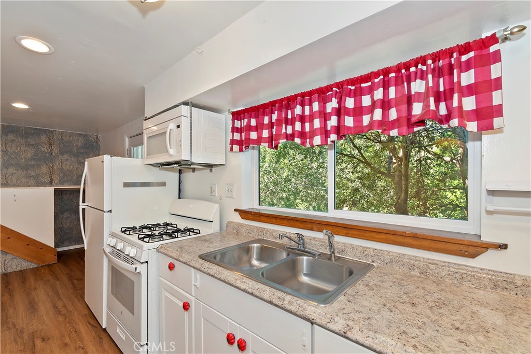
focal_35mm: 15
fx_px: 221
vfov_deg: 77.3
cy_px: 177
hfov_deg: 100.4
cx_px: 266
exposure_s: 1/30
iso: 400
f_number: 8
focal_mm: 10
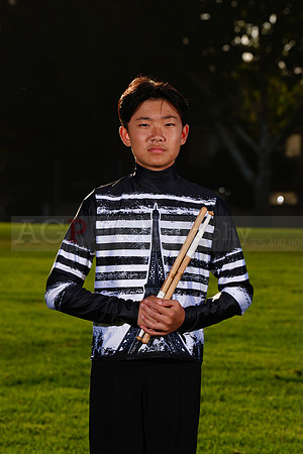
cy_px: 227
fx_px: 2525
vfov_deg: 10.3
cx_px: 152
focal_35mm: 200
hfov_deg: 6.9
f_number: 11
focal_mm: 200
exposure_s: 1/250
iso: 125
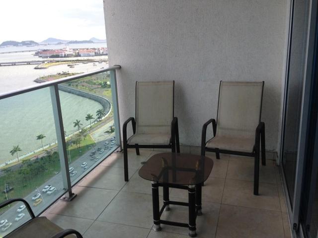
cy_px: 119
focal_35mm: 33
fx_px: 303
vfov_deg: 42.9
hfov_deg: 55.4
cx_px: 159
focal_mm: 4.12
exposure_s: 1/497
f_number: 2.4
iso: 50
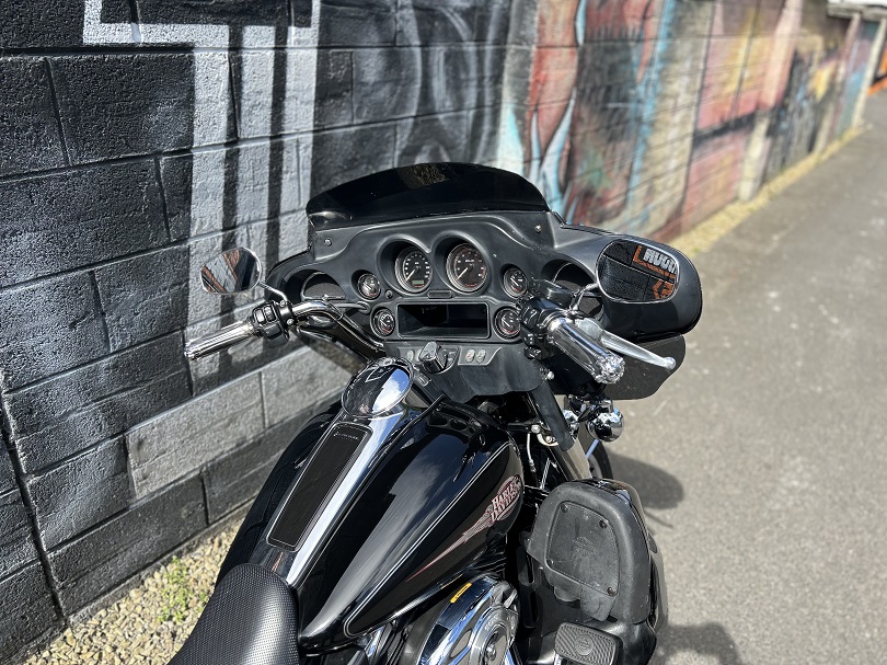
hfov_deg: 67.3
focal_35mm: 26
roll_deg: -3.2
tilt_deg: -25.5
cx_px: 444
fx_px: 666
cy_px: 332
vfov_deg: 53.0
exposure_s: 1/1344
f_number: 1.5
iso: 50
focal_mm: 5.7
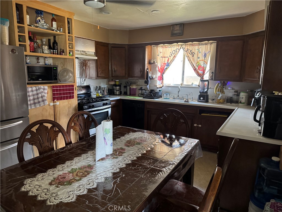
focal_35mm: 24
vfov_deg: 56.8
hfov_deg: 71.6
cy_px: 106
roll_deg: -1.0
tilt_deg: -10.3
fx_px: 196
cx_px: 141
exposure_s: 1/55
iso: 800
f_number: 1.78
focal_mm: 6.76
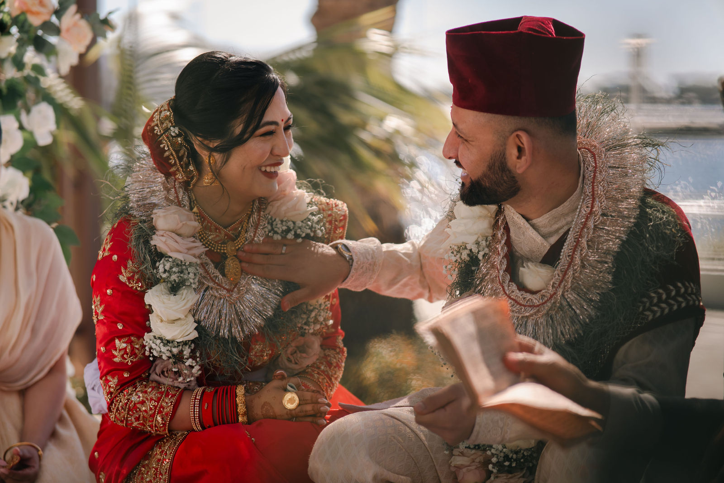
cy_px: 242
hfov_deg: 23.9
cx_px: 362
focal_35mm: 85
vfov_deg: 16.1
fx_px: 1709
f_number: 2.2
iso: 100
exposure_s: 1/640
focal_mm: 85
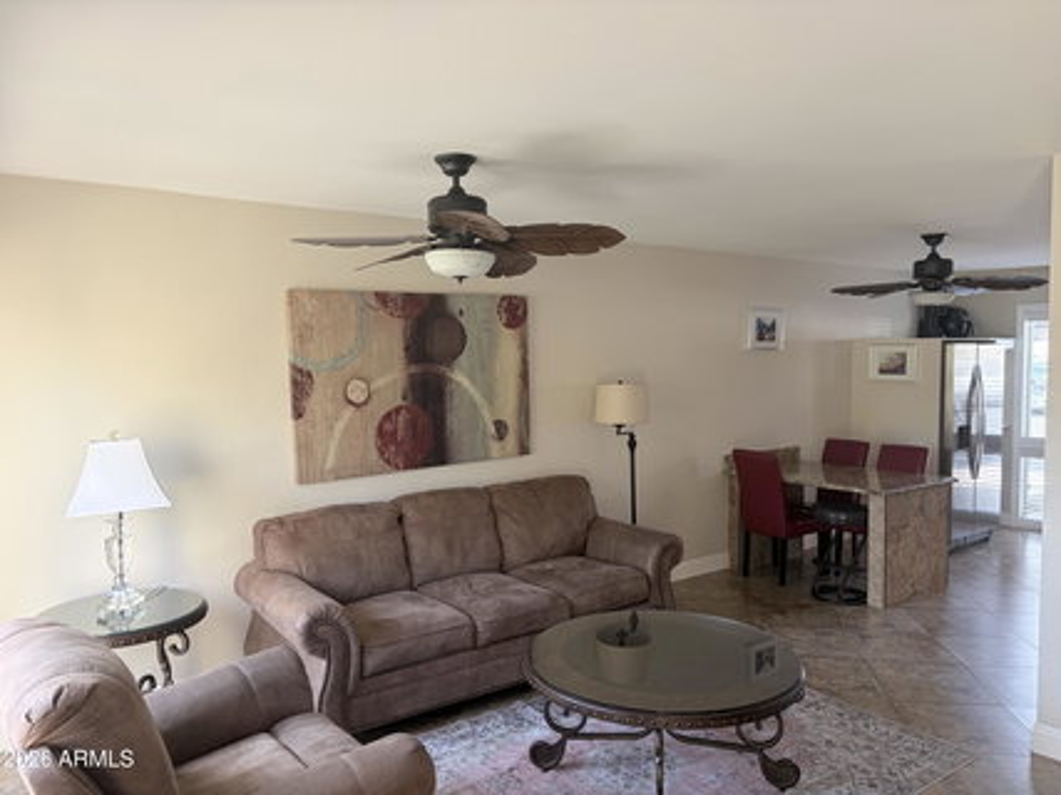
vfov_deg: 53.0
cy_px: 398
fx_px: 797
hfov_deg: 67.3
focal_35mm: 26
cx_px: 530
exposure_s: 1/121
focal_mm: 5.96
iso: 80
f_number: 1.6
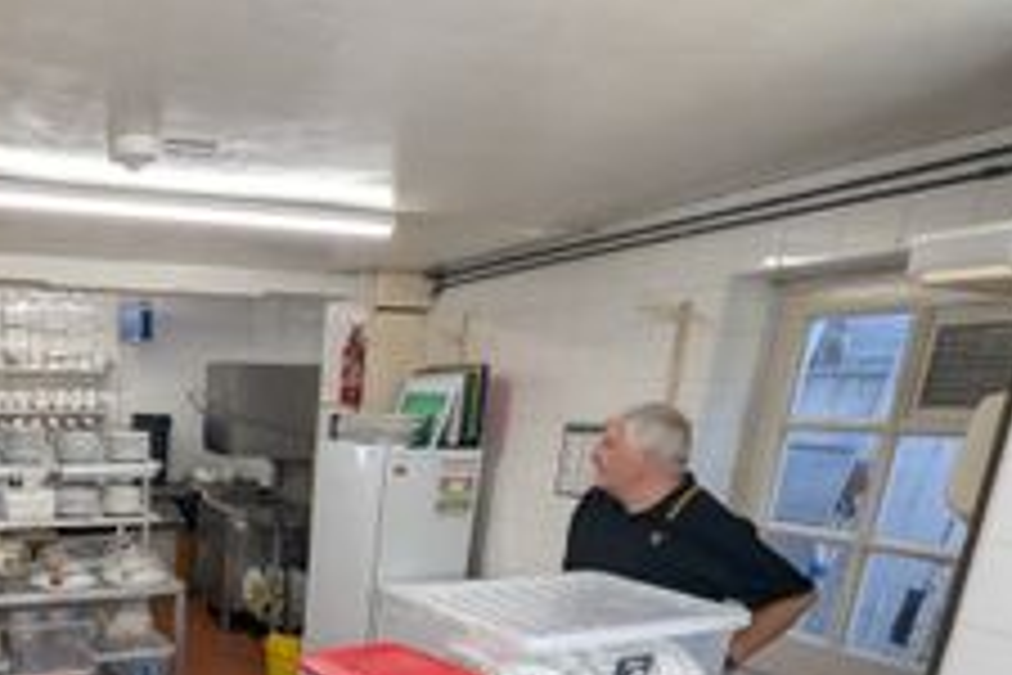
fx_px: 675
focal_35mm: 24
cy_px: 585
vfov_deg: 48.5
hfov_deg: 64.0
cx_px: 139
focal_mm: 1.95
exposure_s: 1/100
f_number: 2.2
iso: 75
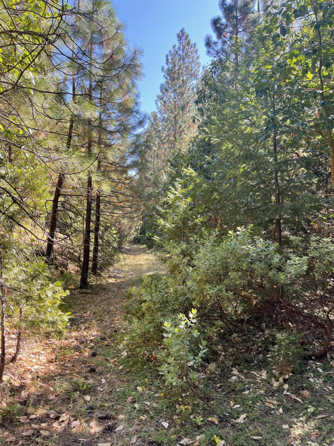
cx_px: 167
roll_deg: +0.1
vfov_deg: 67.3
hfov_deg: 53.1
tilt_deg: -3.8
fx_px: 334
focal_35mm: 26
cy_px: 223
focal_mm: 5.1
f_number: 1.6
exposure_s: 1/355
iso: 32
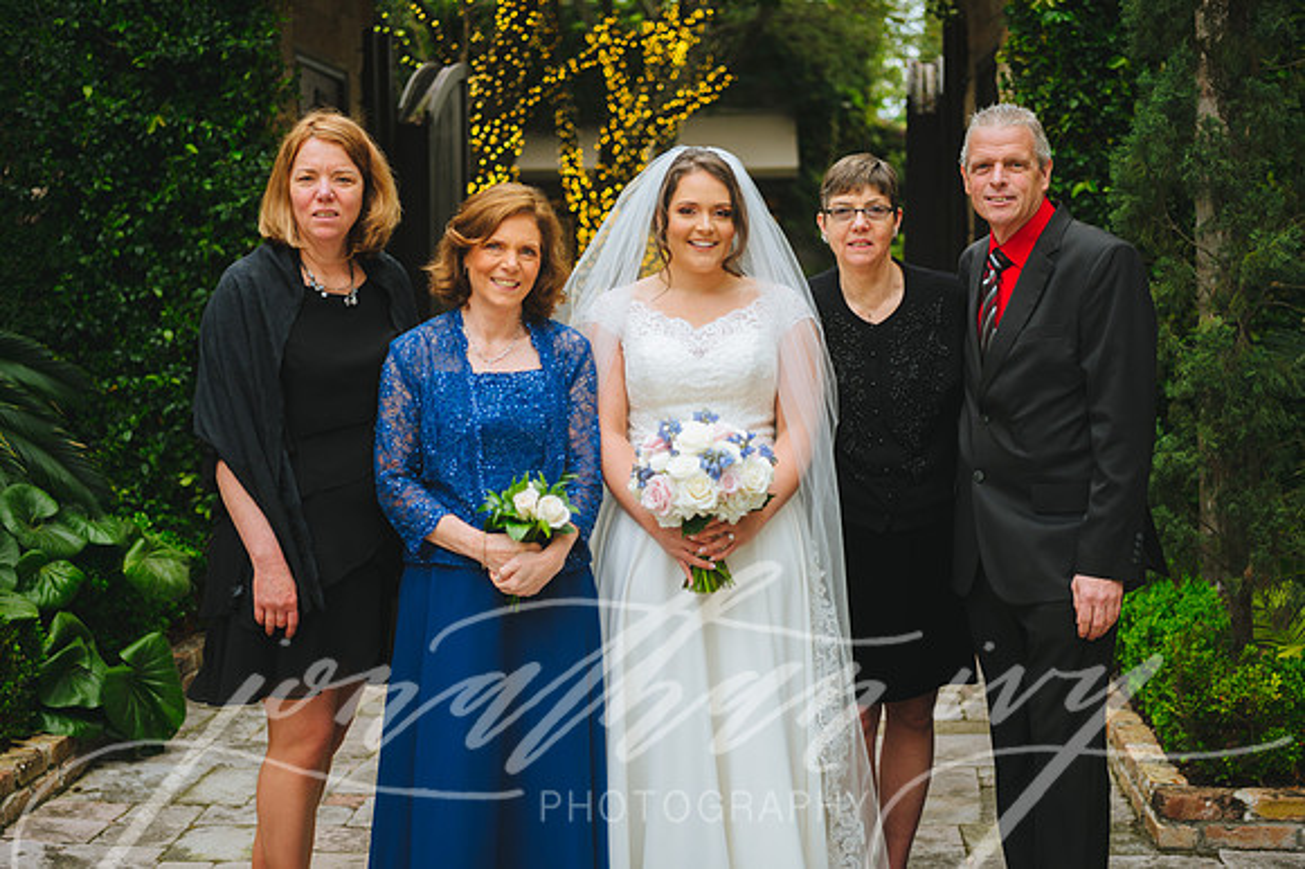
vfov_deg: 23.4
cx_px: 652
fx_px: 2101
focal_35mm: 58
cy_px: 434
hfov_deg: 34.5
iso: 200
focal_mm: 58
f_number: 2.8
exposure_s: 1/250
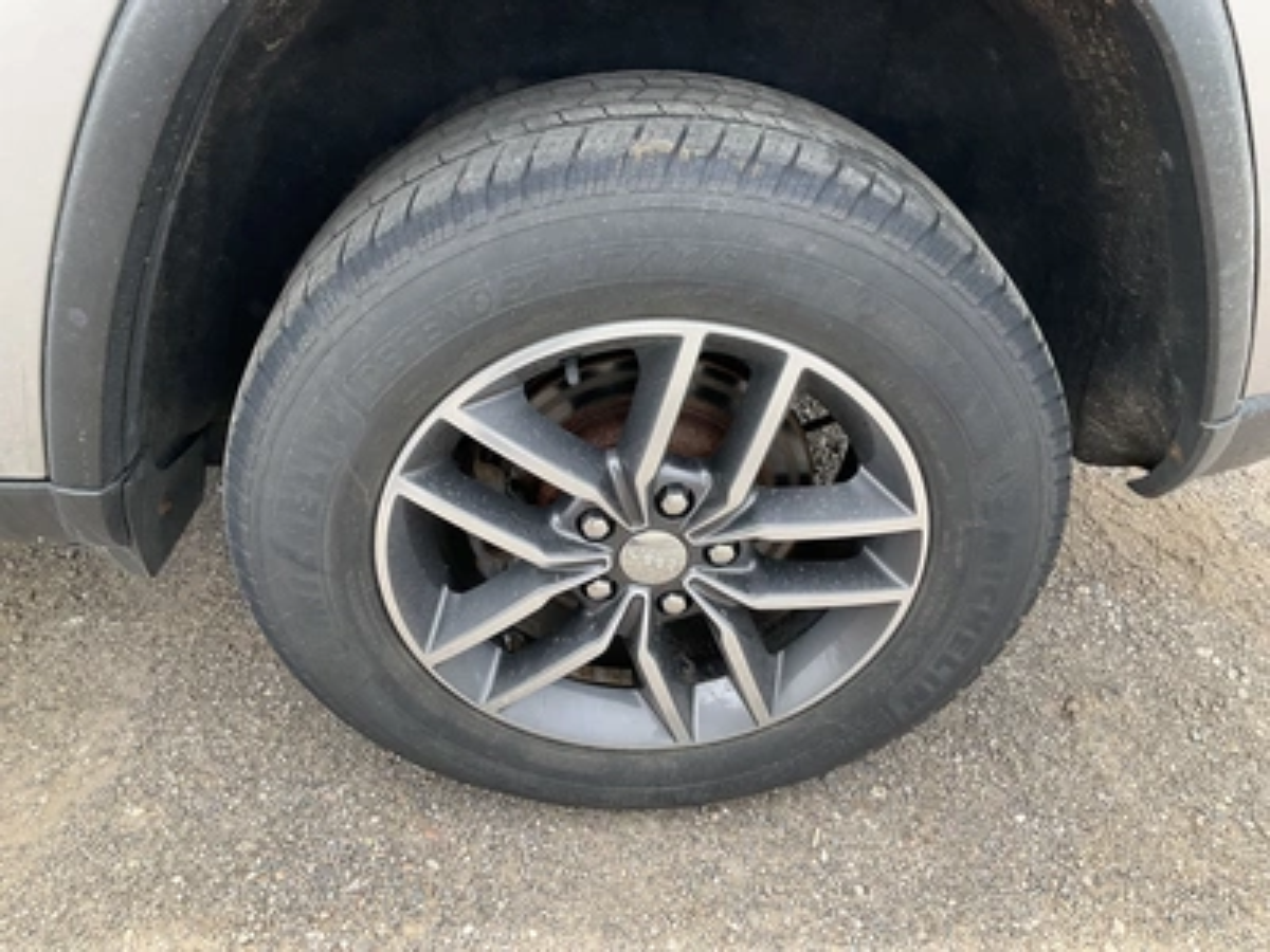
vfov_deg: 48.2
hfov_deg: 61.7
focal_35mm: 29
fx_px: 1064
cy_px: 476
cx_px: 635
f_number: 1.8
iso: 25
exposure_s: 1/268
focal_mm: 3
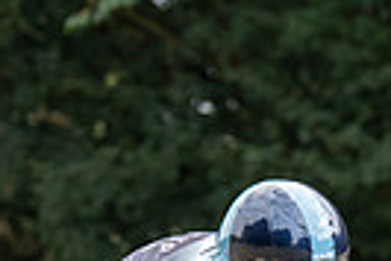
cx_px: 250
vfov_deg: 2.2
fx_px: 6839
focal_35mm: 629
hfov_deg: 3.3
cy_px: 441
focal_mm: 144
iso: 400
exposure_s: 1/1000
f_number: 4
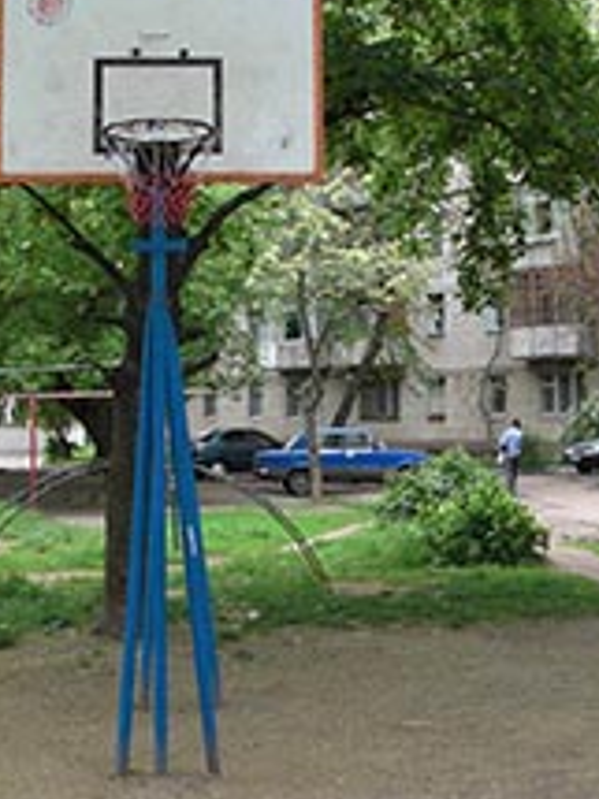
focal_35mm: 67
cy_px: 327
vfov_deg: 28.9
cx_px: 186
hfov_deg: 21.8
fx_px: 1547
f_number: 2.8
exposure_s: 1/100
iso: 50
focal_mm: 6.3
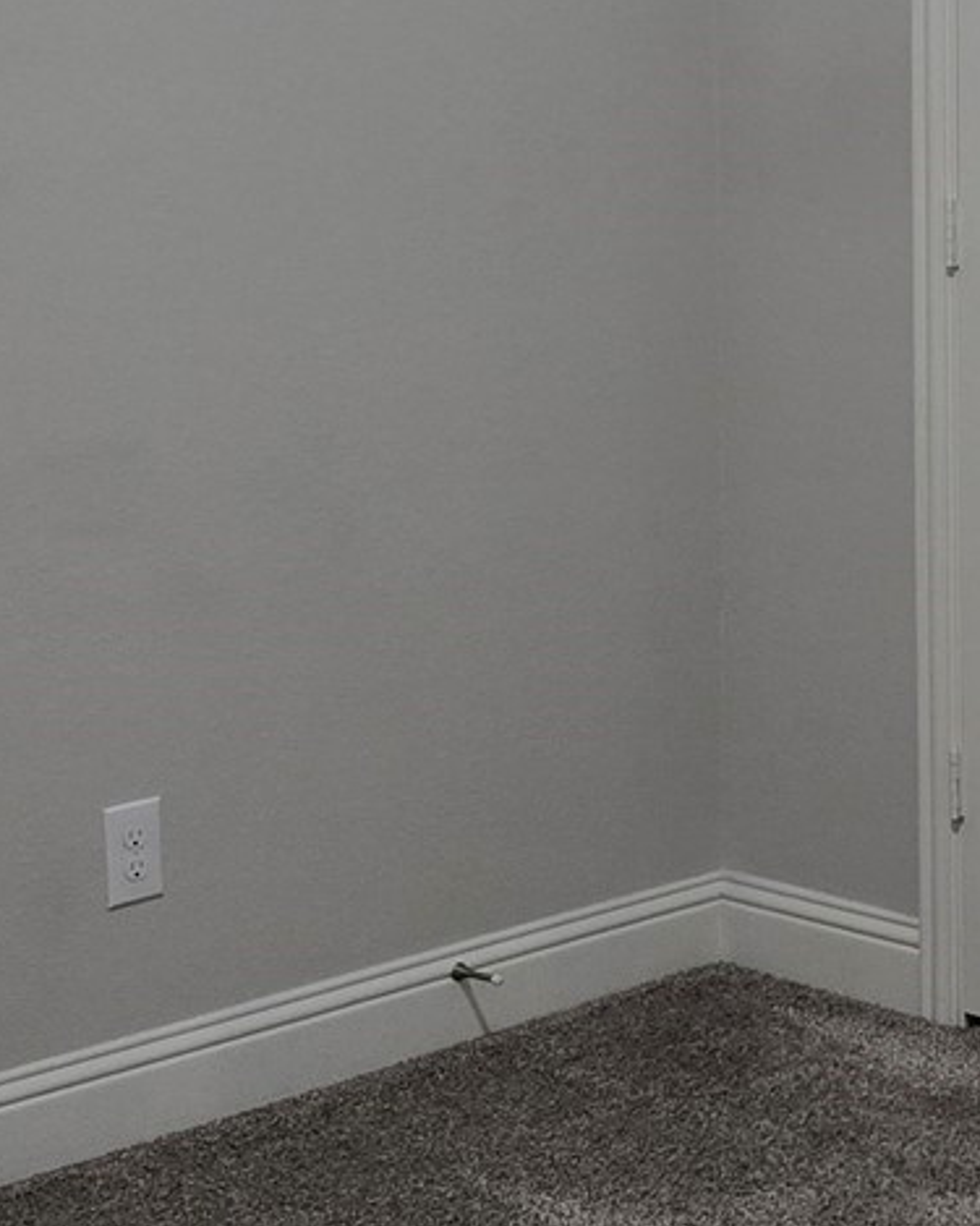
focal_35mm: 98
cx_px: 1030
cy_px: 193
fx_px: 3554
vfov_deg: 19.3
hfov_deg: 15.4
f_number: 1.7
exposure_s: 1/120
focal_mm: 6.3
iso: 400
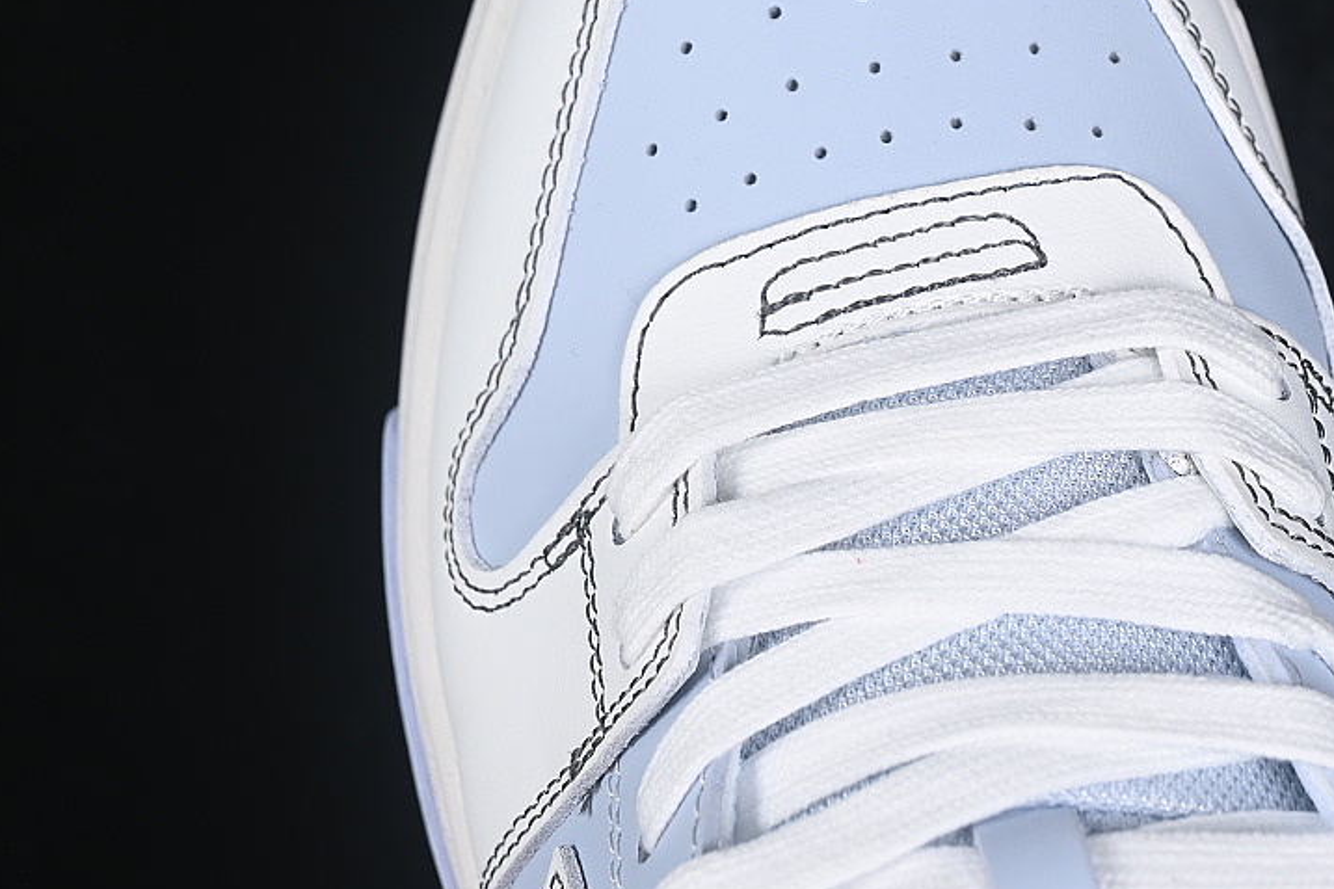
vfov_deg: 12.1
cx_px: 873
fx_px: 4187
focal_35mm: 113
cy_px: 245
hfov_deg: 18.1
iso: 160
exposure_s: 1/80
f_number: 7.1
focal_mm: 50
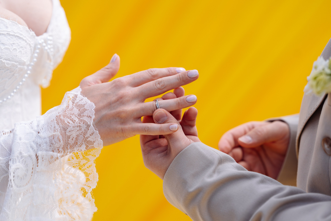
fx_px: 1331
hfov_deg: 14.2
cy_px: 110
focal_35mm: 145
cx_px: 166
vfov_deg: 9.5
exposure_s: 1/1250
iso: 125
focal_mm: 144
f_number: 3.2
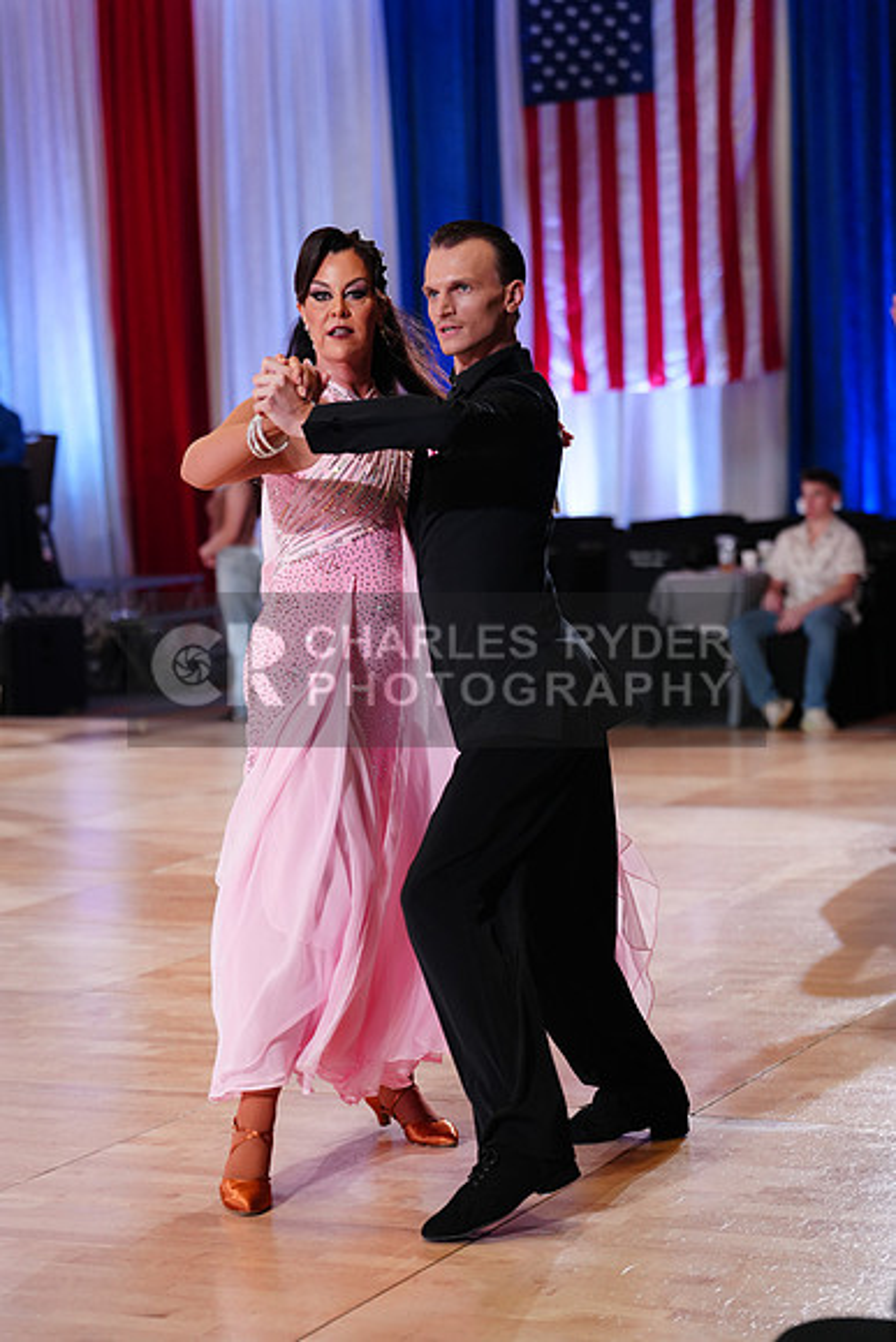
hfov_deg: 17.3
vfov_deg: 25.7
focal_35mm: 79
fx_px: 2947
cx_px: 448
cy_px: 671
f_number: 2.8
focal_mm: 79
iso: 1600
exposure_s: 1/320
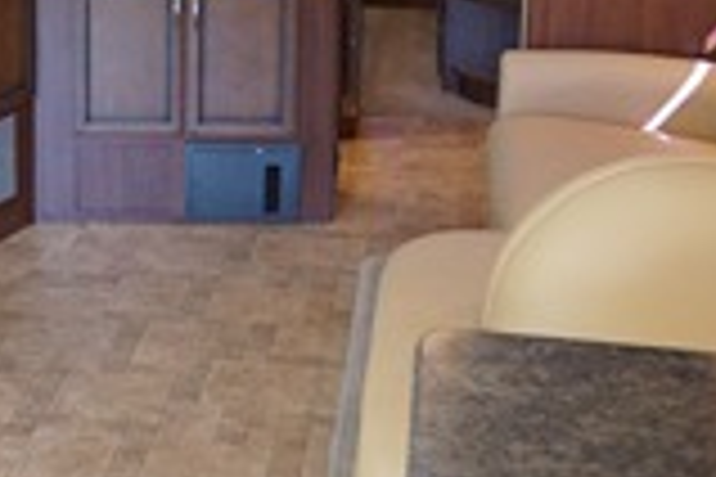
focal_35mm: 83
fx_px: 1651
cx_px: 77
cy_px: -108
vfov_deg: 15.8
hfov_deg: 23.8
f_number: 4
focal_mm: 22
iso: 3200
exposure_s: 1/160
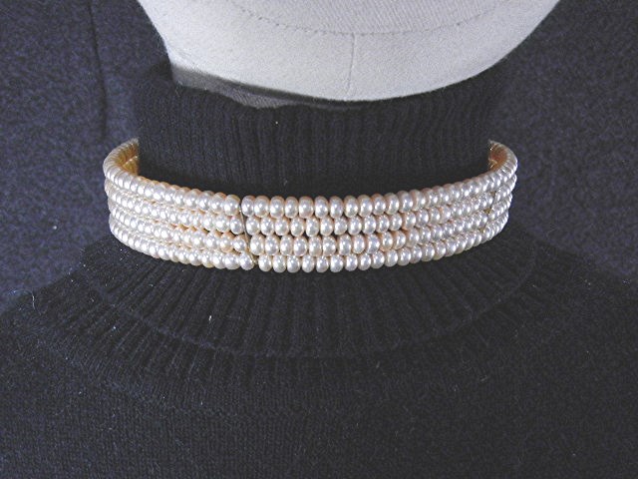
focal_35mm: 59
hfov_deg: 32.7
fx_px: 1087
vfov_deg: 24.8
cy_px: 240
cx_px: 319
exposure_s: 1/30
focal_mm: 10.6
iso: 800
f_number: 8
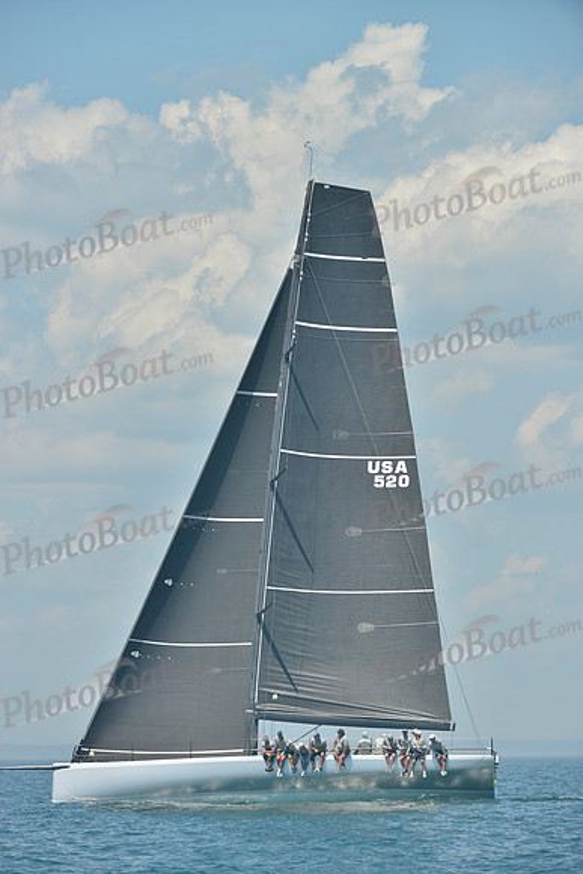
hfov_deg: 6.9
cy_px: 437
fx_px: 4855
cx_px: 292
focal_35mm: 200
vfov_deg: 10.3
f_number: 6.3
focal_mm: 200
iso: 280
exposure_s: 1/1000
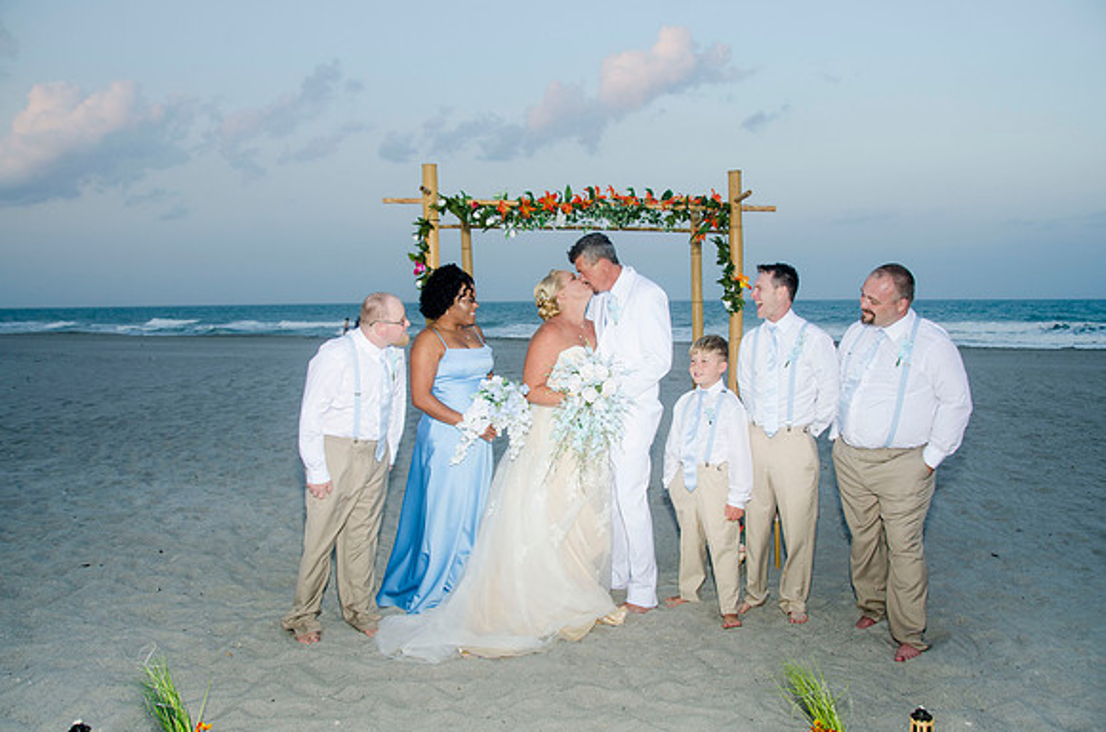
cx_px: 553
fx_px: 828
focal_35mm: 27
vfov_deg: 47.7
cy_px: 366
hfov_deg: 67.5
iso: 100
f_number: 5.6
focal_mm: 18
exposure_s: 1/100
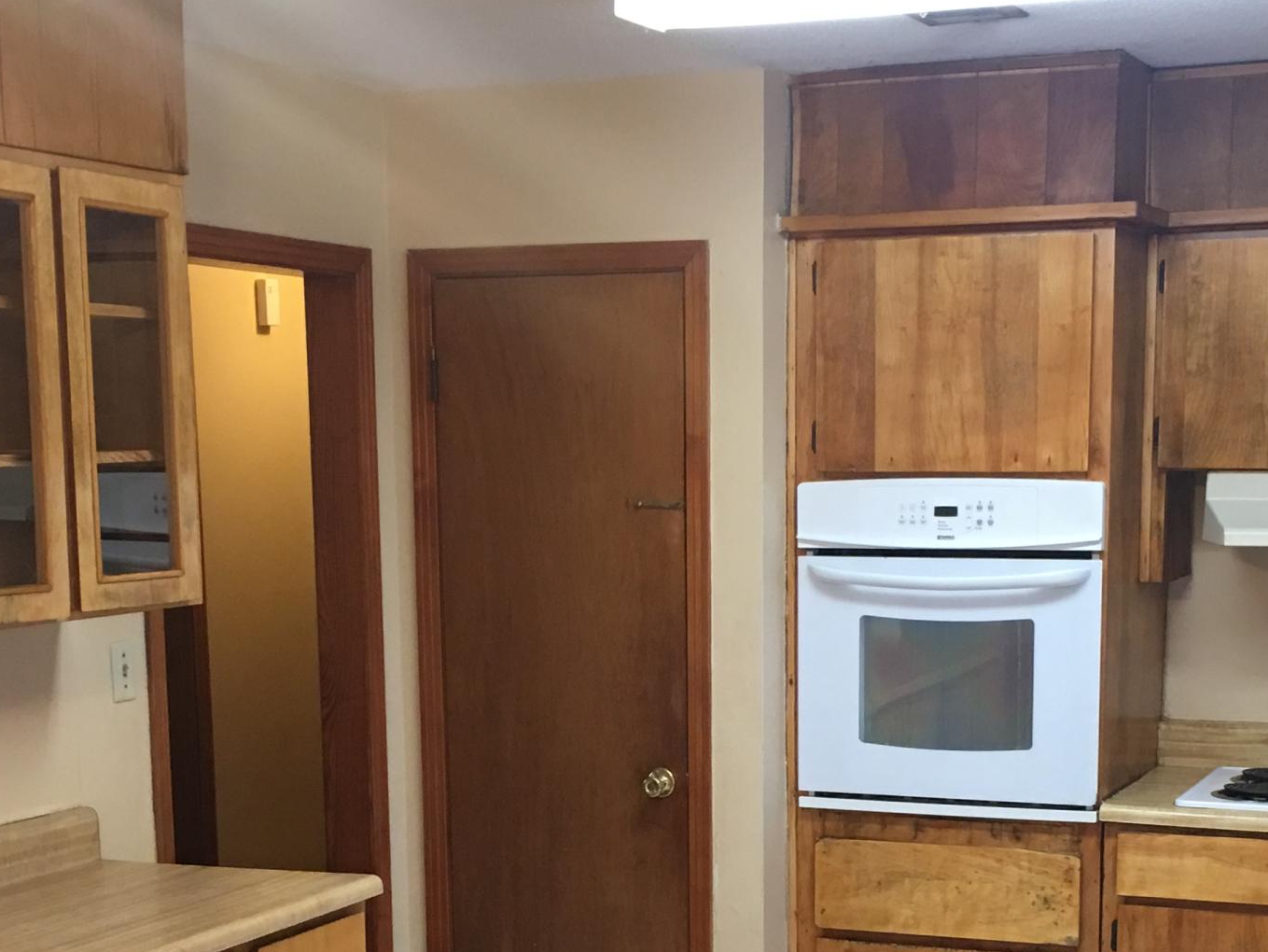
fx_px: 2345
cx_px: 719
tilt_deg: -7.5
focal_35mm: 64
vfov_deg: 22.4
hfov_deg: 30.2
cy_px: 864
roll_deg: +0.5
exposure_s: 1/15
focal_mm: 4.15
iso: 64
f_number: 2.2
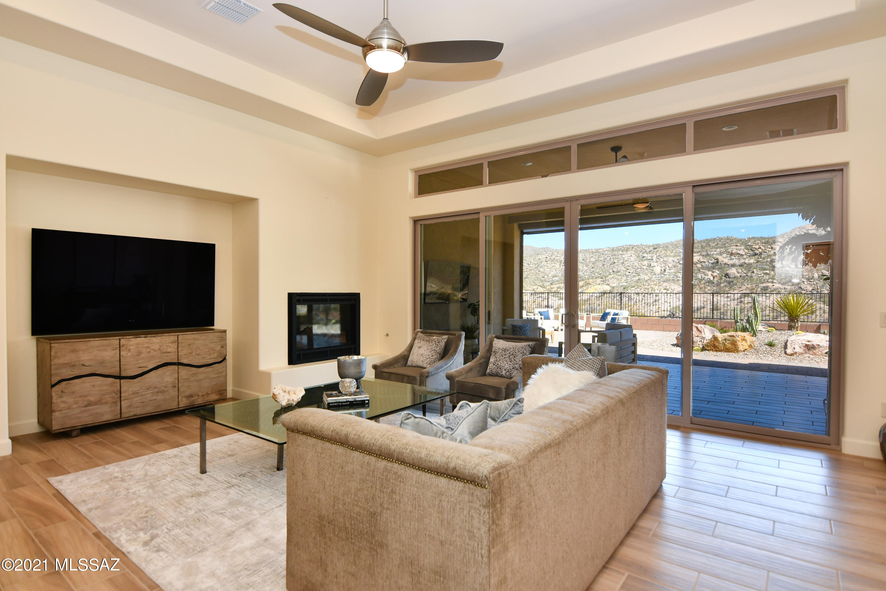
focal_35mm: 19
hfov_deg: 86.9
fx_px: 468
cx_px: 443
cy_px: 296
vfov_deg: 64.6
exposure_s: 1/80
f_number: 4.5
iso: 200
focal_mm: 13
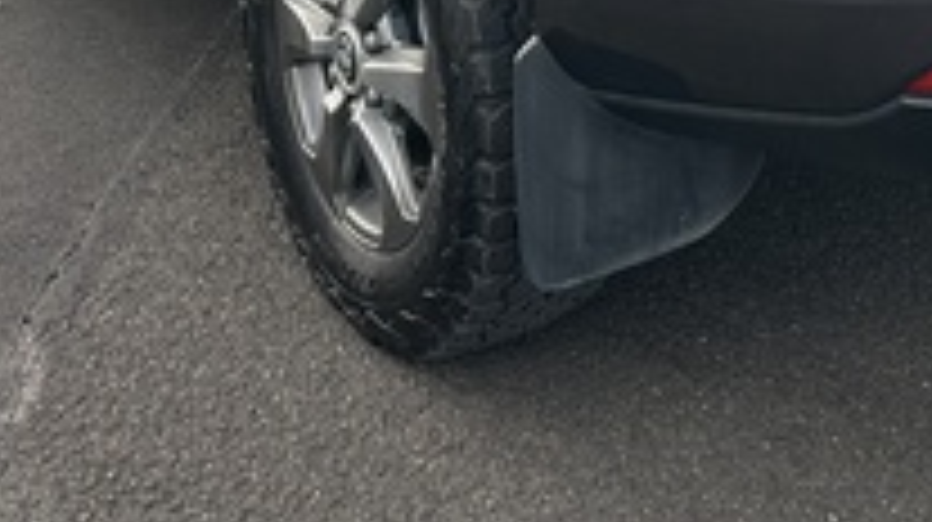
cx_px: 824
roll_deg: +1.2
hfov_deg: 25.5
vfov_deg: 12.8
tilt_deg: -5.0
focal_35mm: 81
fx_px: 2000
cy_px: -549
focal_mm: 6.86
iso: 80
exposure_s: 1/604
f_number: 1.78
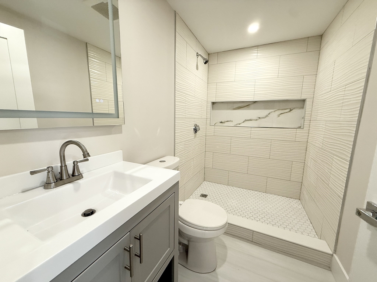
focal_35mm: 14
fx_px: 152
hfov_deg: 102.1
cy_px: 141
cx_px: 188
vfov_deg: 85.7
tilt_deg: -8.1
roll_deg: -0.9
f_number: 2.2
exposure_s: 1/120
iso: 200
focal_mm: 2.22
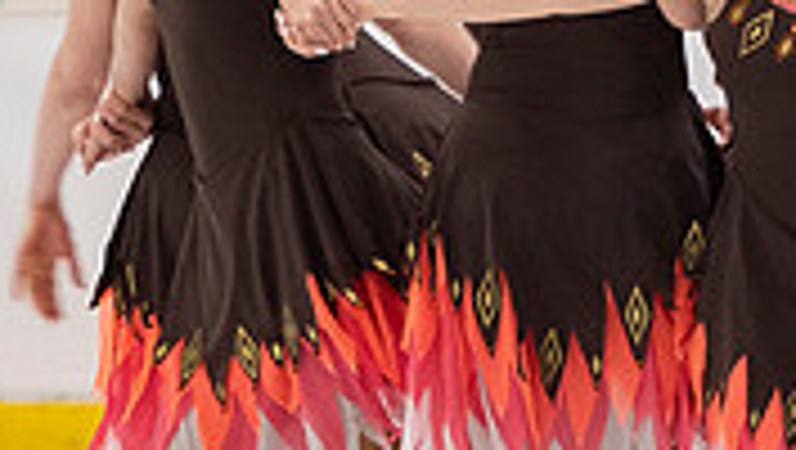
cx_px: 1306
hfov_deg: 2.2
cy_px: 318
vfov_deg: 1.2
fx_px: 21023
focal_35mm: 995
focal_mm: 125
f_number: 4
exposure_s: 1/200
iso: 1000
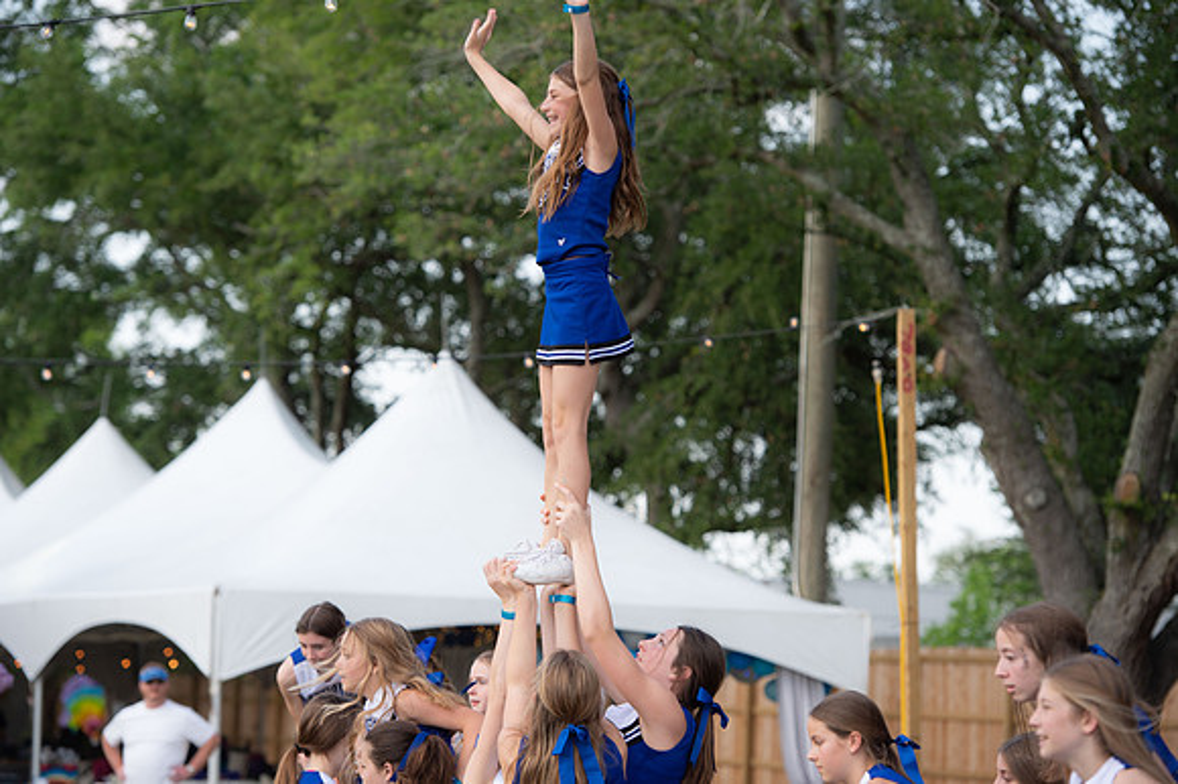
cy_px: 392
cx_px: 589
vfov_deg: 10.5
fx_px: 4251
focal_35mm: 130
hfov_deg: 15.8
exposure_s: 1/250
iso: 100
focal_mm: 130
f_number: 4.5
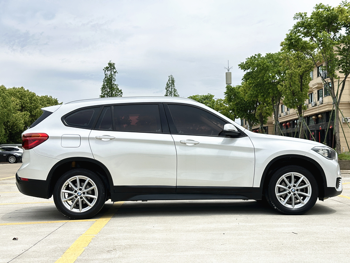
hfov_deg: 39.7
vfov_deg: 30.3
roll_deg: +0.4
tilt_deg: +1.4
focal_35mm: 48
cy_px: 132
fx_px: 485
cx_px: 175
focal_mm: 6.86
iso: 64
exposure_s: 1/2976
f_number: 1.78
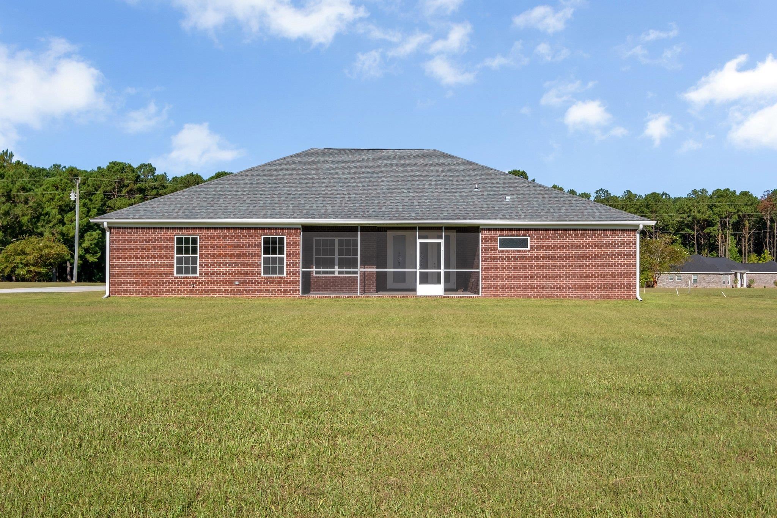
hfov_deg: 53.1
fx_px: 777
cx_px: 388
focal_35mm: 36
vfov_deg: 36.9
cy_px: 259
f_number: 8
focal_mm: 24
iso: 250
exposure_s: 1/900
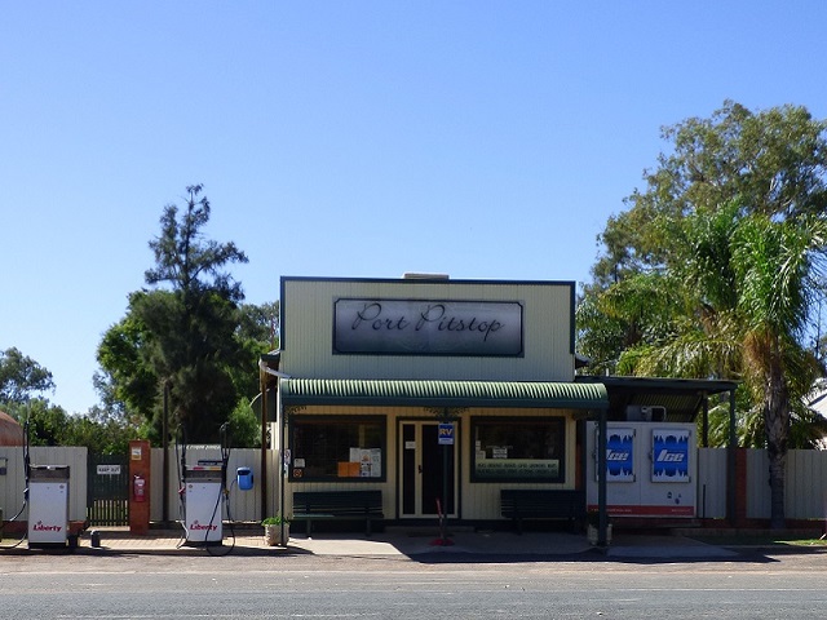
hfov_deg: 51.4
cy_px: 310
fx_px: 860
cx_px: 414
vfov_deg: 39.7
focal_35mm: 36
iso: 100
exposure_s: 1/800
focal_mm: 6.47
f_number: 3.5
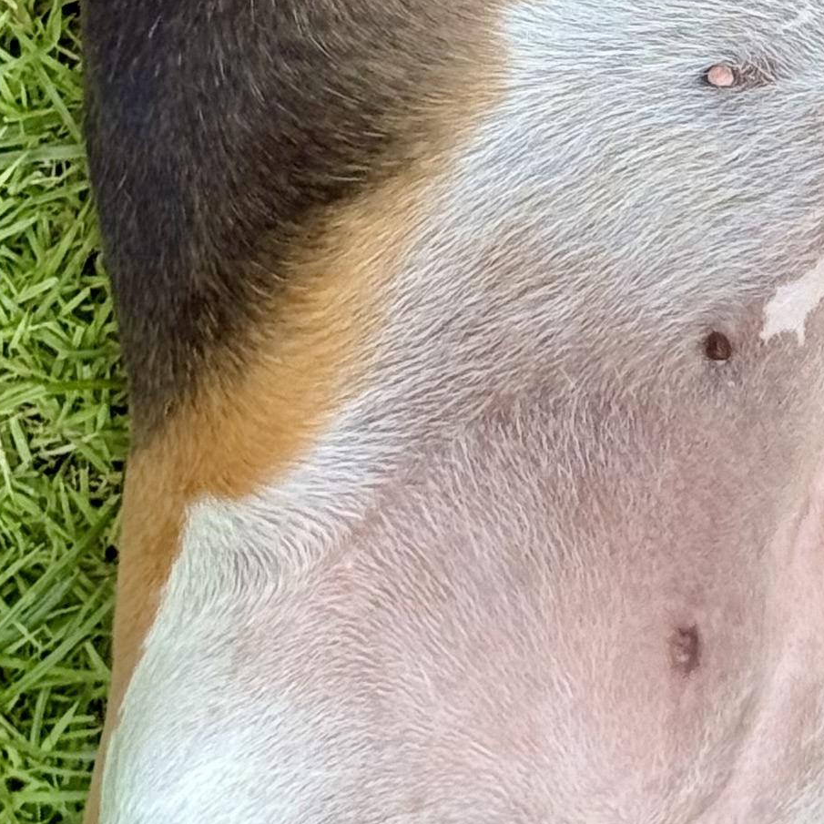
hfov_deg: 9.2
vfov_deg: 9.1
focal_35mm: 189
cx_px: 754
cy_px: -221
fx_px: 5090
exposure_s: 1/146
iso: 50
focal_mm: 6.76
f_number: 1.78
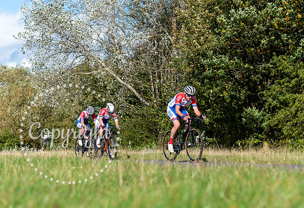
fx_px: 750
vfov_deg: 15.8
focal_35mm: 88
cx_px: 194
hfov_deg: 22.8
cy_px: 118
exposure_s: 1/2500
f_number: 3.5
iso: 200
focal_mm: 62
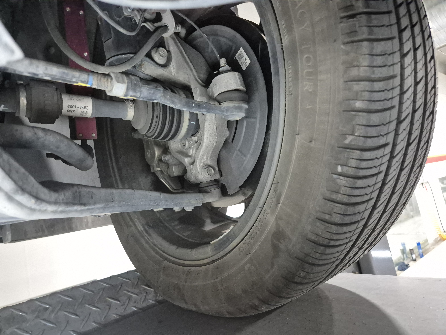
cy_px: 168
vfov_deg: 58.9
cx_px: 223
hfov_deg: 73.9
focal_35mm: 23
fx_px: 296
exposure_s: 1/120
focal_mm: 5.4
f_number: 1.8
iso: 1000
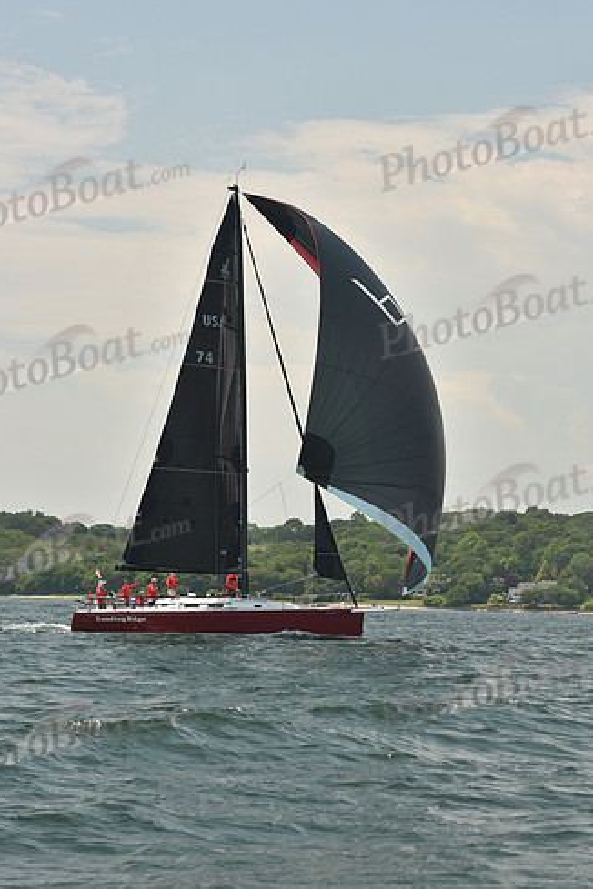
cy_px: 433
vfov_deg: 20.0
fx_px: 2520
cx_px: 285
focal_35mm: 102
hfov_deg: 13.4
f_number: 6.3
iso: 250
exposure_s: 1/640
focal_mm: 86
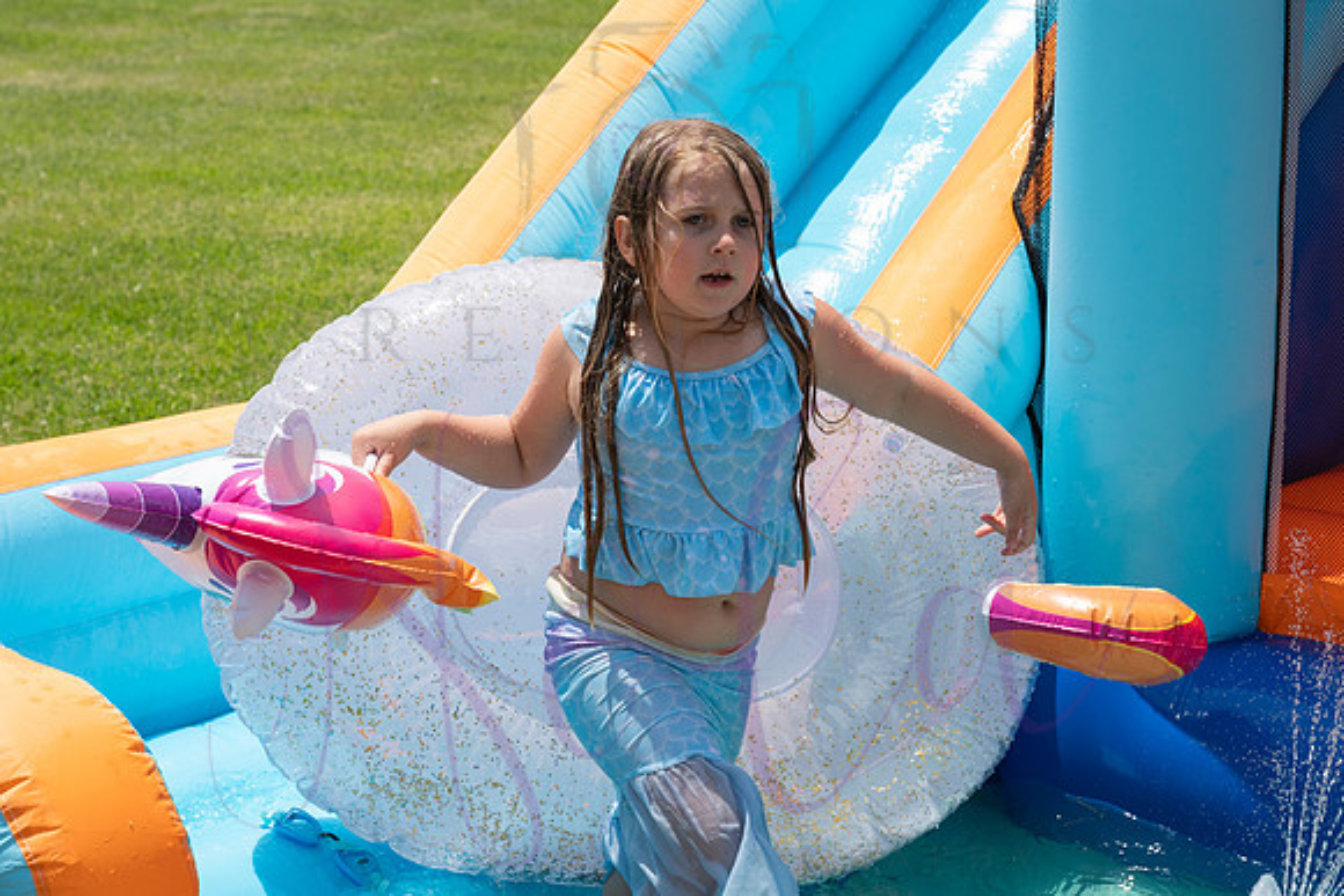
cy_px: 428
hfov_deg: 23.3
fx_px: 3265
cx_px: 677
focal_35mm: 87
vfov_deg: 15.6
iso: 400
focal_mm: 83
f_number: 9
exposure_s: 1/800
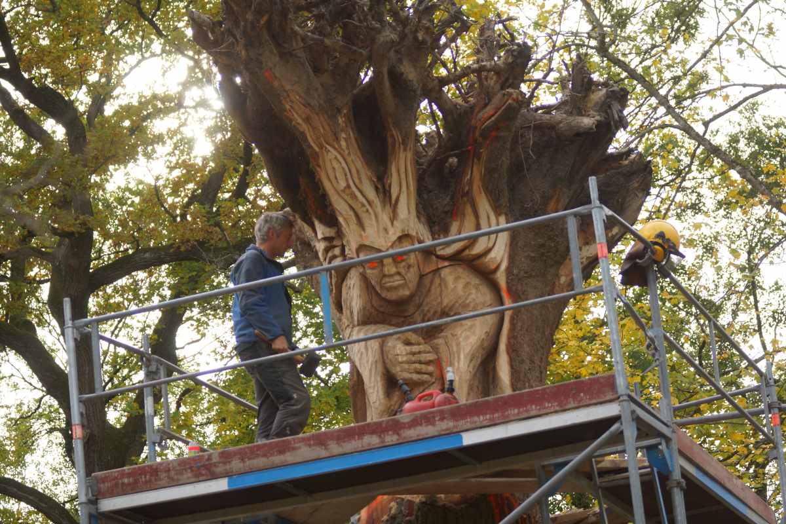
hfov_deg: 19.5
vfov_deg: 13.0
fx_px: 2292
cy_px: 262
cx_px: 393
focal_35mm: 105
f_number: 4
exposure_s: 1/160
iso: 100
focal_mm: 70
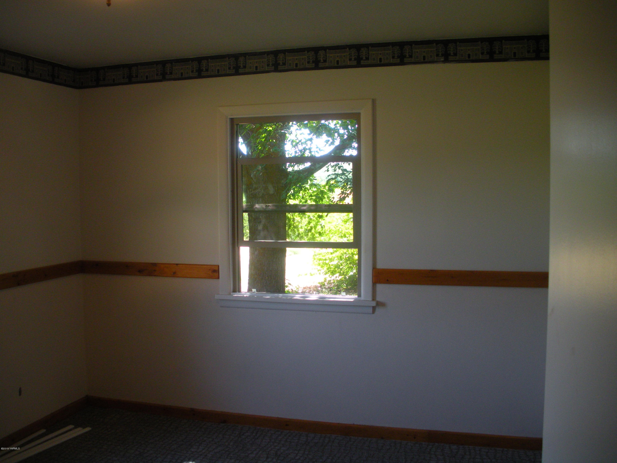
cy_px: 232
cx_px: 308
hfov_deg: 51.4
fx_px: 642
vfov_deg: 39.7
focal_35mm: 36
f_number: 3.5
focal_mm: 6.3
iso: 169
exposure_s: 1/60.5
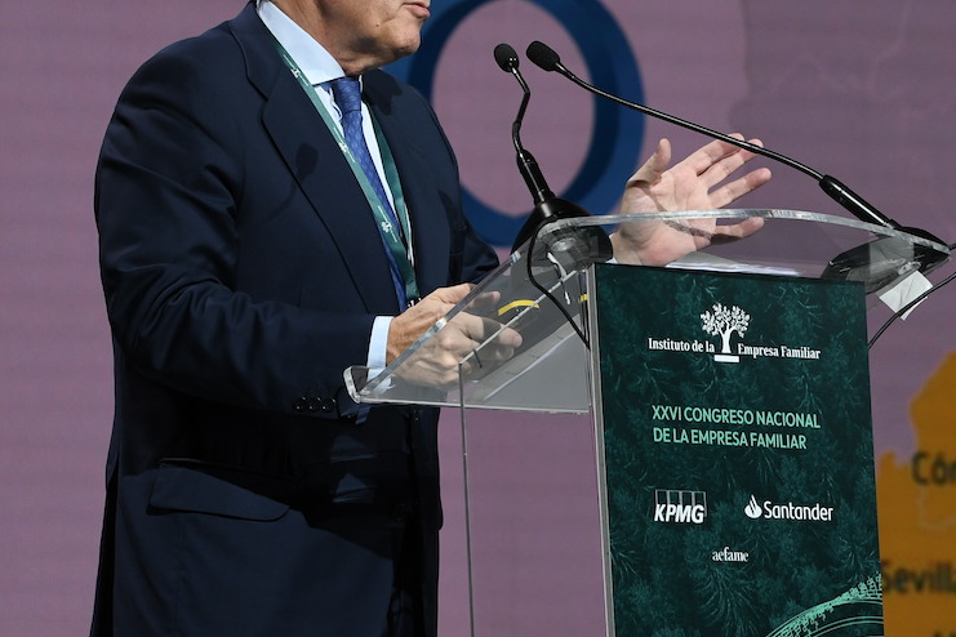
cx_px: 631
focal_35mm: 350
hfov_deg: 5.9
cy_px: 280
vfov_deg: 3.9
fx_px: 9290
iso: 800
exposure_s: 1/320
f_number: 4.5
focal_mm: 135
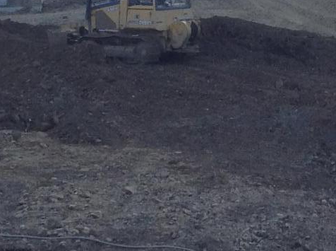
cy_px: 55
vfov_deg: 10.0
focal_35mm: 147
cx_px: 297
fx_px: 1424
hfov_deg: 13.3
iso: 50
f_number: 2.4
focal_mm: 4.28
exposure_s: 1/643
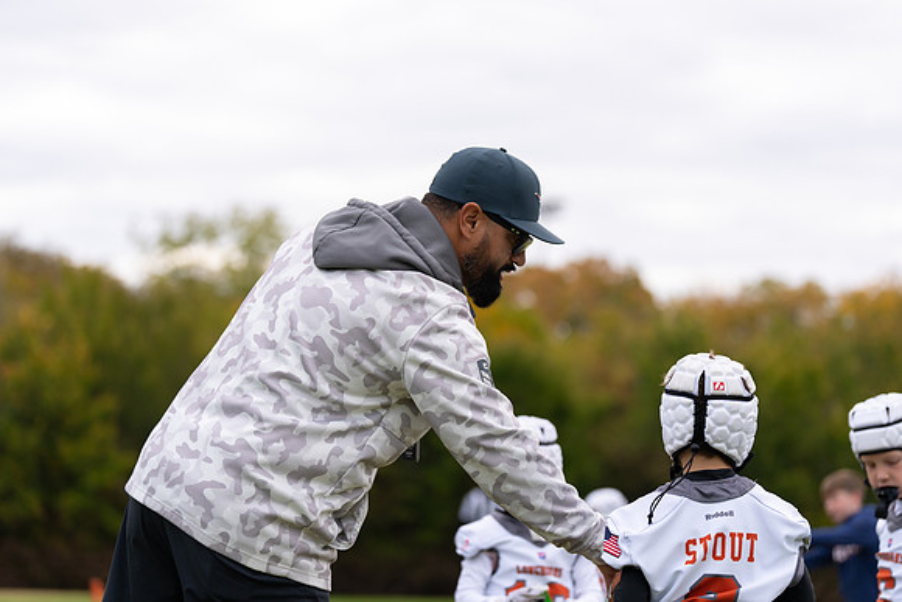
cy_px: 301
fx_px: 2556
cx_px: 451
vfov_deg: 13.4
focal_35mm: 102
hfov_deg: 20.0
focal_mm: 102
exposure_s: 1/1250
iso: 400
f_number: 2.8
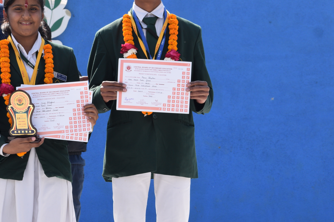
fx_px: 1930
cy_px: 107
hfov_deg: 9.9
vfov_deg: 6.6
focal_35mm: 208
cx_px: 75
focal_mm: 70
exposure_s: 1/250
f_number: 8
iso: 200
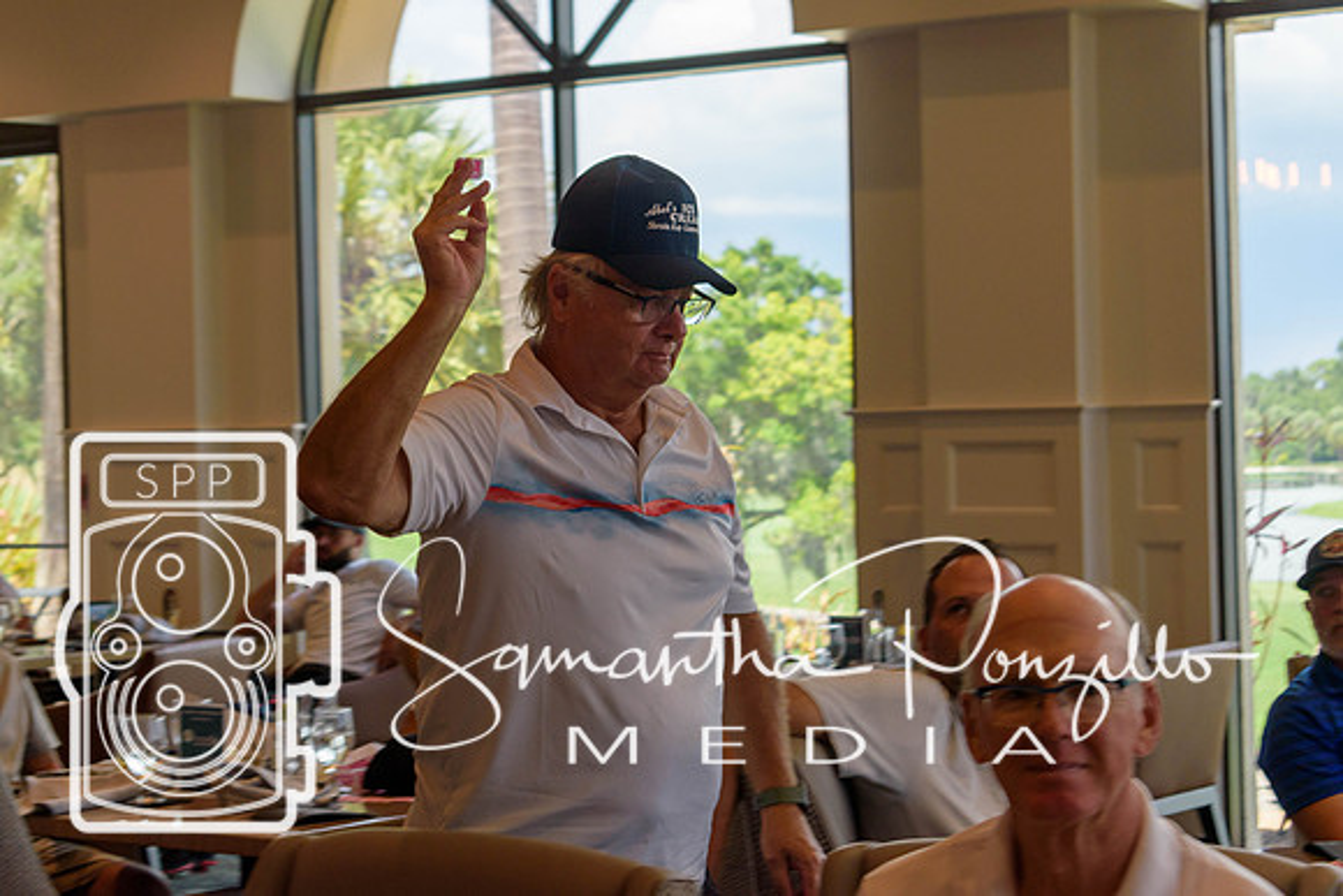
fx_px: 3078
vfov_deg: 16.6
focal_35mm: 82
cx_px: 672
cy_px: 448
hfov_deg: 24.6
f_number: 5.6
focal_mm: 55
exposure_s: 1/125
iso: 400
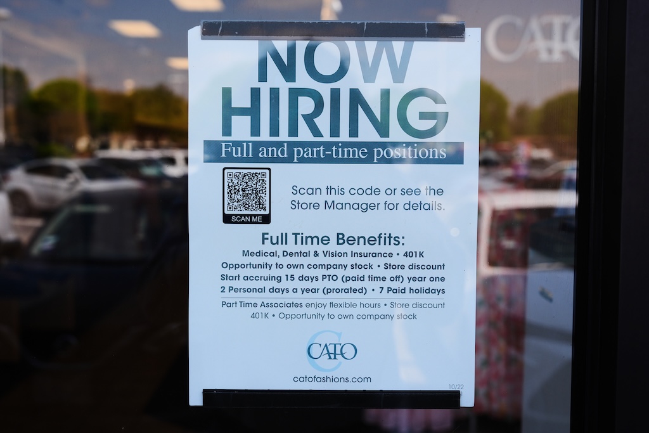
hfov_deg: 42.7
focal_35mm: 46
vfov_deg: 29.3
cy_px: 216
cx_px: 324
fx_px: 829
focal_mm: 46
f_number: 5.6
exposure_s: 1/500
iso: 250
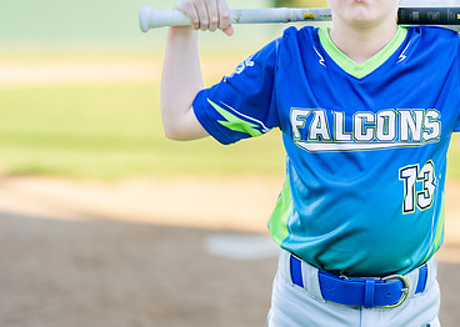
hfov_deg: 19.7
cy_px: 110
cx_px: 382
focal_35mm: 100
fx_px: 1305
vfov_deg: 14.3
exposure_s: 1/1250
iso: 100
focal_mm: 50
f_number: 1.2
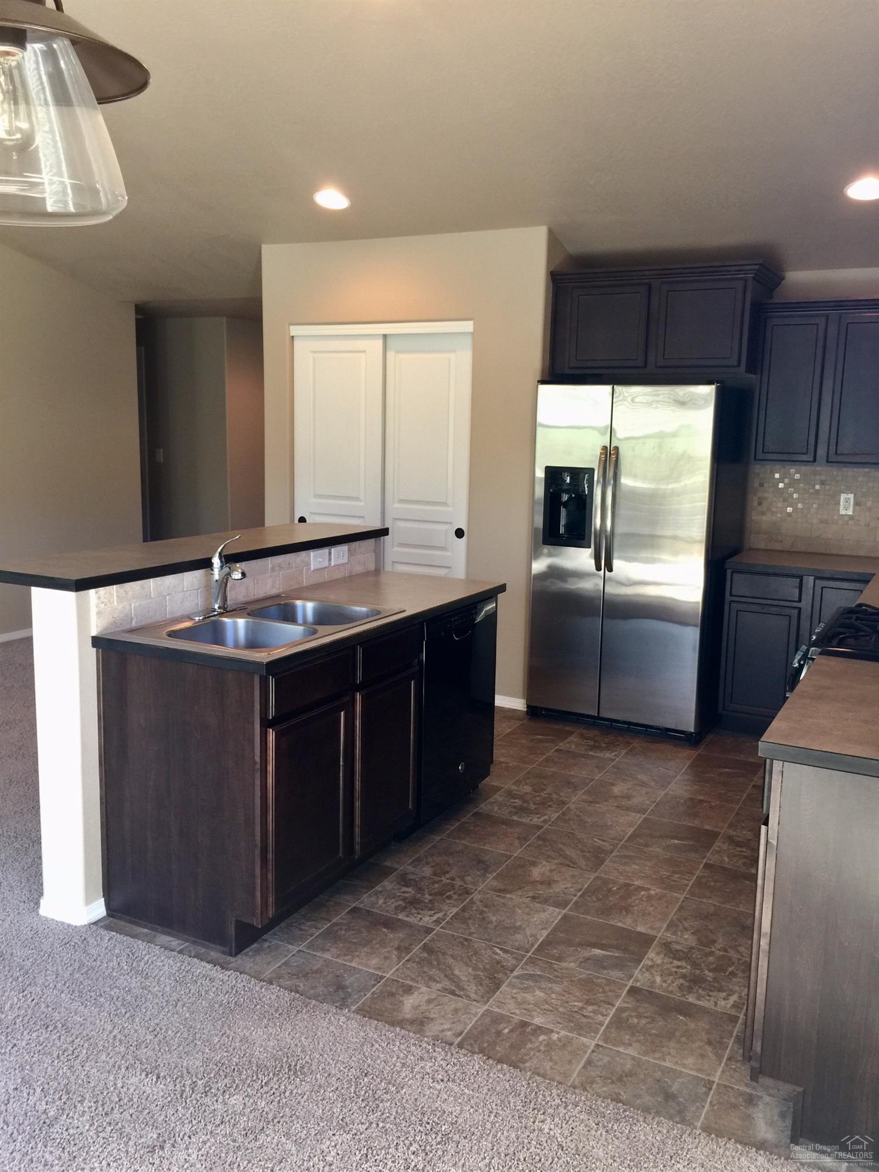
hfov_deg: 48.2
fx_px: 982
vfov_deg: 61.7
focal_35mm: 29
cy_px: 586
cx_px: 440
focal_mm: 4.15
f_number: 2.2
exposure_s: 1/15
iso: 40
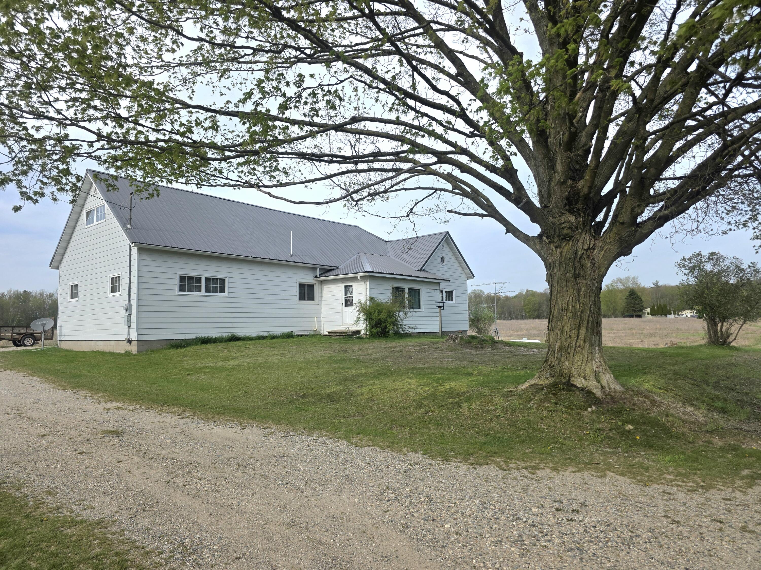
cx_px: 380
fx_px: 506
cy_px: 285
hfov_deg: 73.9
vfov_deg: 58.9
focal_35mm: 23
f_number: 1.7
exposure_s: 1/5000
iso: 80
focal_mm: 6.3
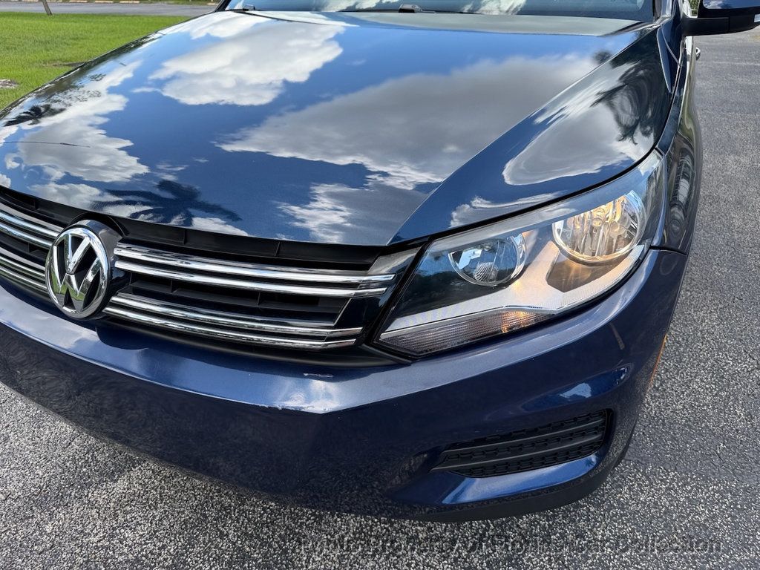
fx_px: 527
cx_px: 380
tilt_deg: -29.1
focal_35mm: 24
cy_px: 285
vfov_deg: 56.8
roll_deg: +1.8
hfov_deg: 71.6
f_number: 1.78
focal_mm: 6.76
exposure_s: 1/931
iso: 80
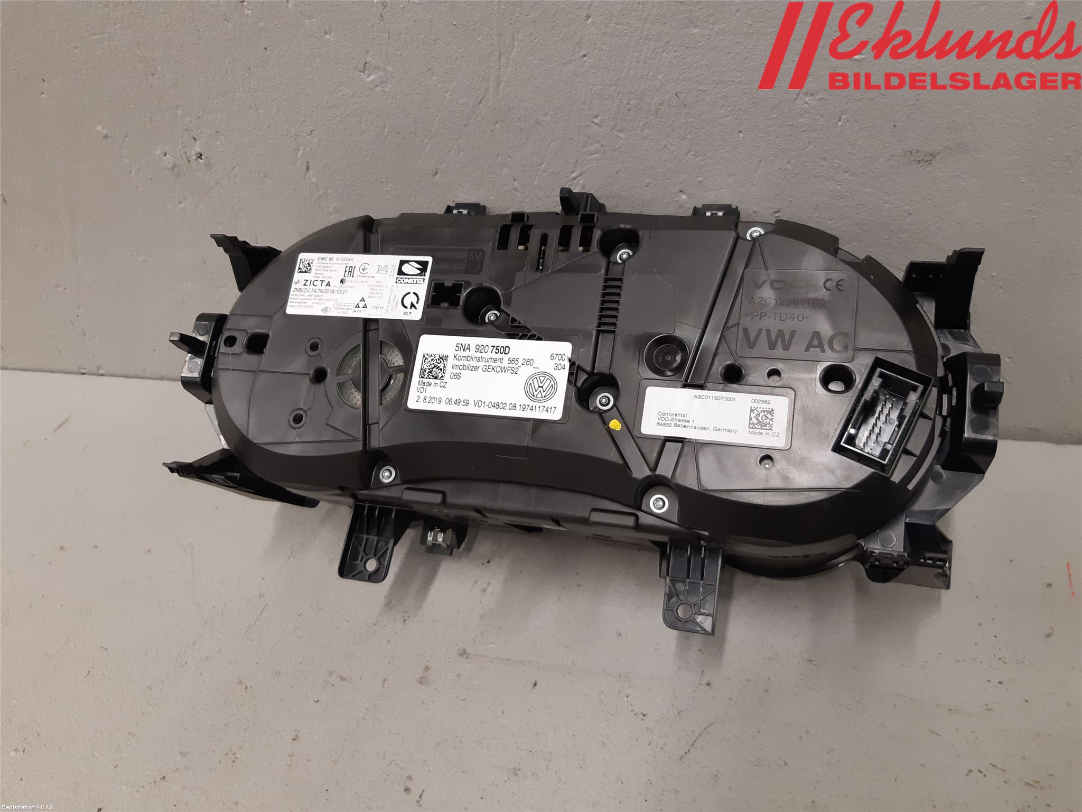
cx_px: 541
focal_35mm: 26
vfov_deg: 53.1
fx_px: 813
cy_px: 406
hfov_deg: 67.3
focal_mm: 3.93
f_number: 1.7
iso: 125
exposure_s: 1/50
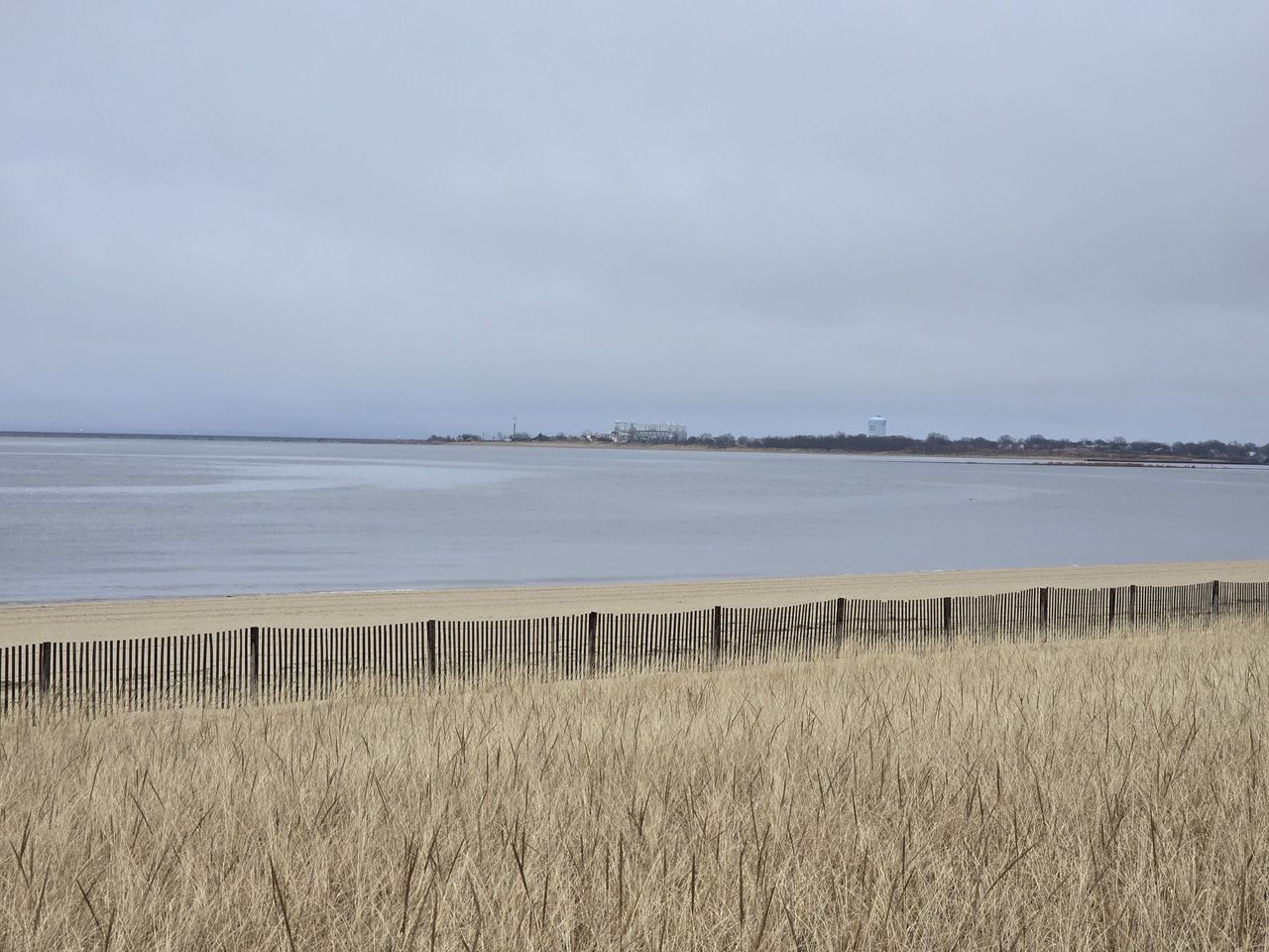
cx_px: 634
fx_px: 2529
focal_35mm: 69
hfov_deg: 28.2
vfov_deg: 21.3
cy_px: 476
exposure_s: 1/997
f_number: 2.4
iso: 50
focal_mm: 7.9
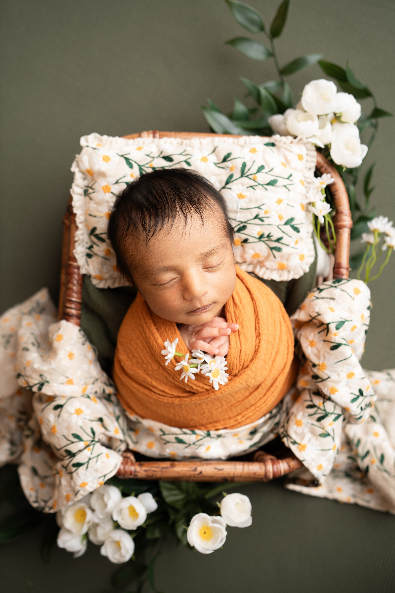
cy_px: 296
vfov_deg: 54.4
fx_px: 576
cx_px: 198
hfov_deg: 37.9
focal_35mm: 35
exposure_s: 1/200
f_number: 2.8
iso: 160
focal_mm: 35
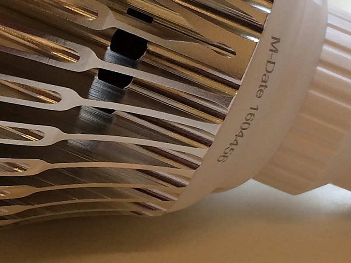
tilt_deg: -37.6
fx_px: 1145
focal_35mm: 113
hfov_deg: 17.1
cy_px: 101
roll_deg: +7.8
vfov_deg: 13.1
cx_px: 23
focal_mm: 4.15
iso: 32
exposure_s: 1/50
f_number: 2.2
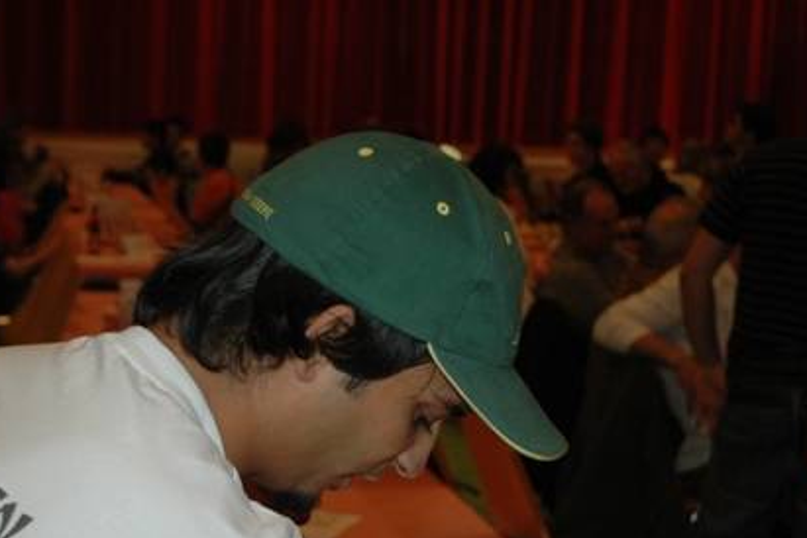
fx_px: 1833
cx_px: 351
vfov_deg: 16.7
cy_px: 367
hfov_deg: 24.8
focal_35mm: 82
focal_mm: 35
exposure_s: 1/60
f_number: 4.2
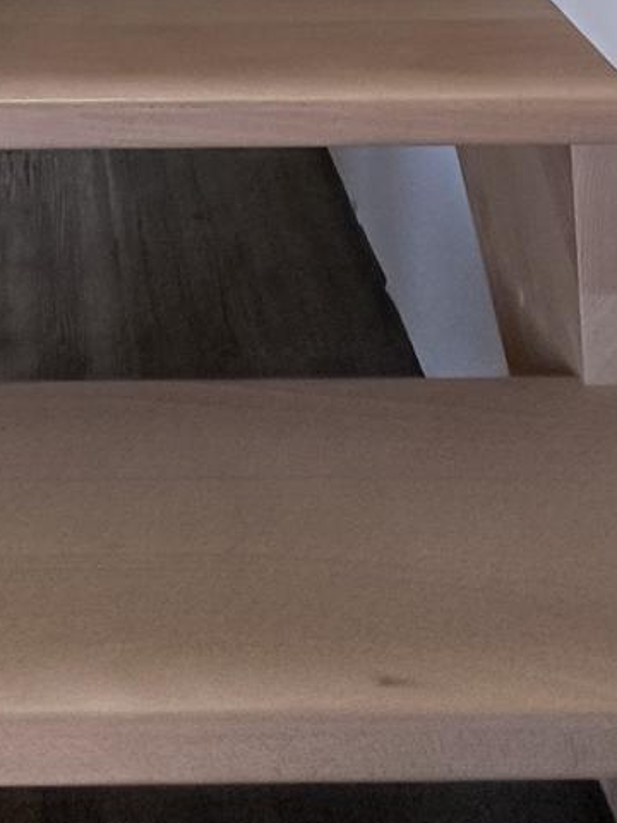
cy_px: -756
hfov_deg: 25.3
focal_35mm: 56
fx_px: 1331
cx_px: 57
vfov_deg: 20.3
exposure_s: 1/99
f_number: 2.2
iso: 160
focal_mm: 2.22
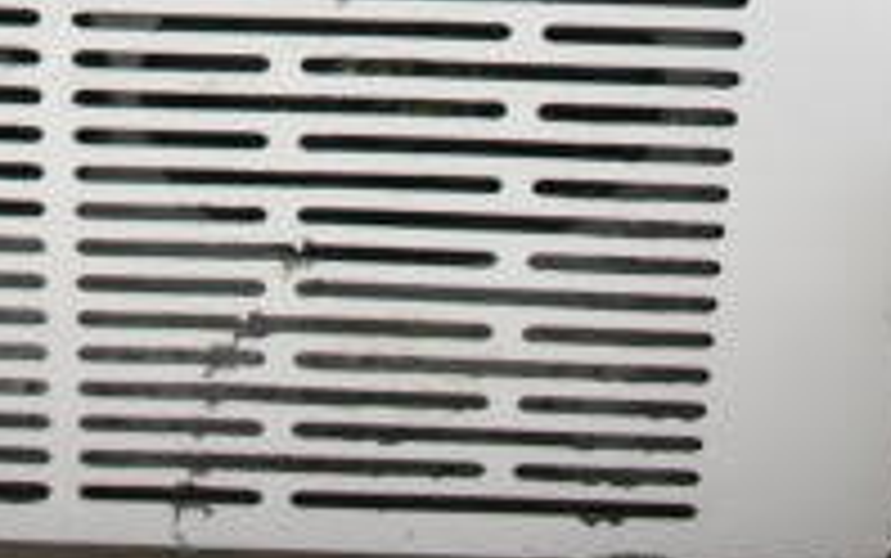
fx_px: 4106
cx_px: -14
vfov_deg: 6.7
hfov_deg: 12.2
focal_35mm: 169
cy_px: -1404
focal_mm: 24
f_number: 4
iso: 2800
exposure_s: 1/40
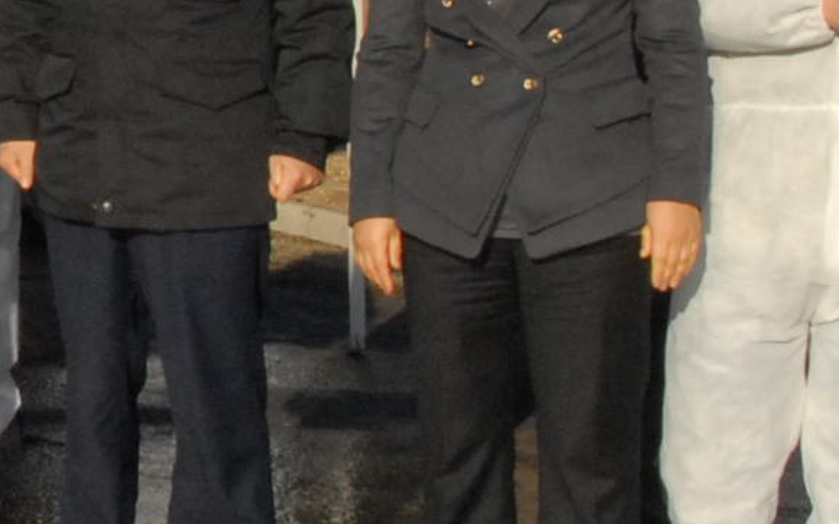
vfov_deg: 8.5
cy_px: -43
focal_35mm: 153
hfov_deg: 13.2
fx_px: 3497
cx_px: -276
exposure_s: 1/250
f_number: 20
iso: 640
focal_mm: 20
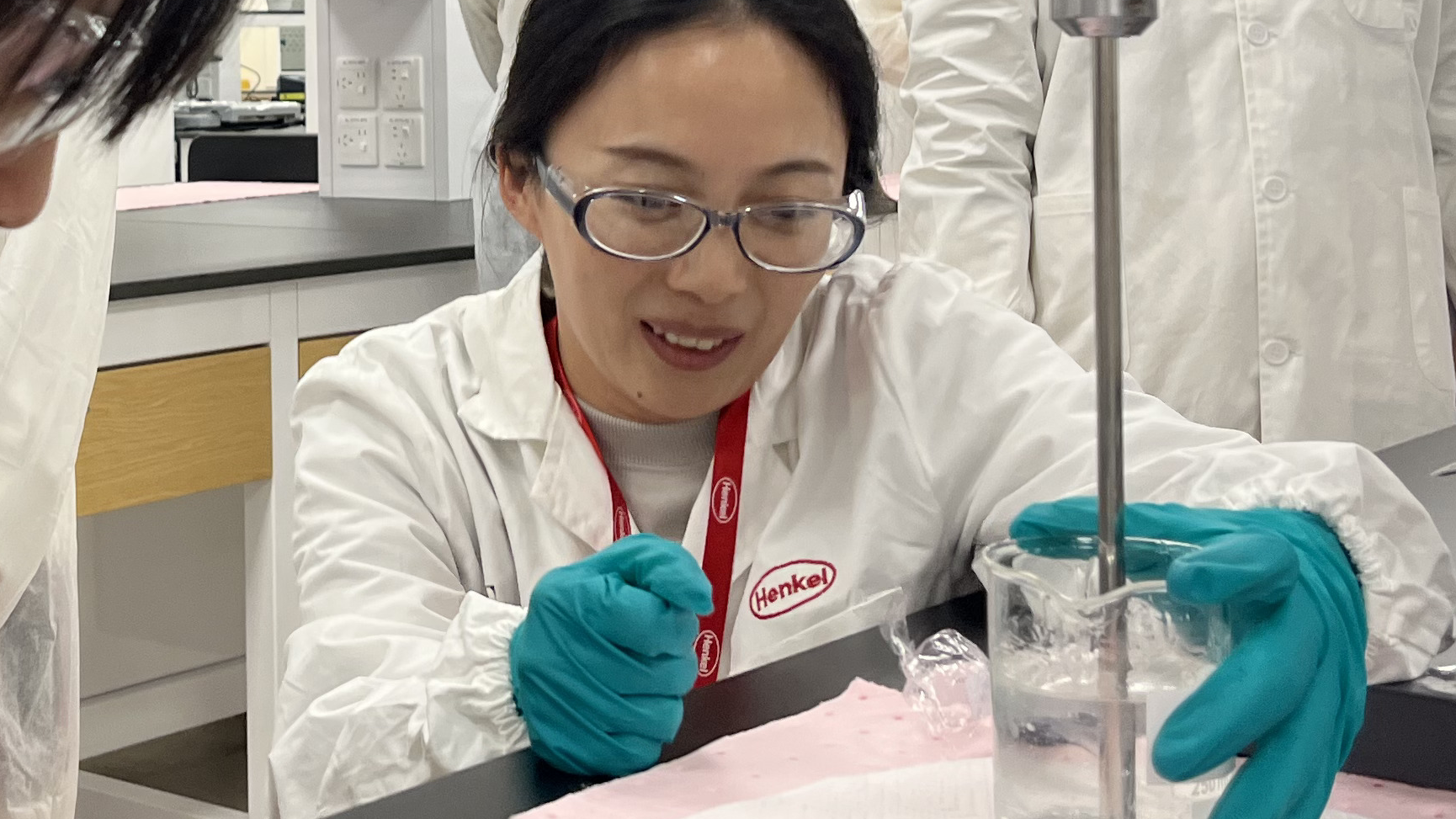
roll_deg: +0.9
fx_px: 2548
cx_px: 233
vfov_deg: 17.9
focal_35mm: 66
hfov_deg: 30.9
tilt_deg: +1.6
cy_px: 61
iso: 100
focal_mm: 5.1
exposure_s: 1/100
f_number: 1.6
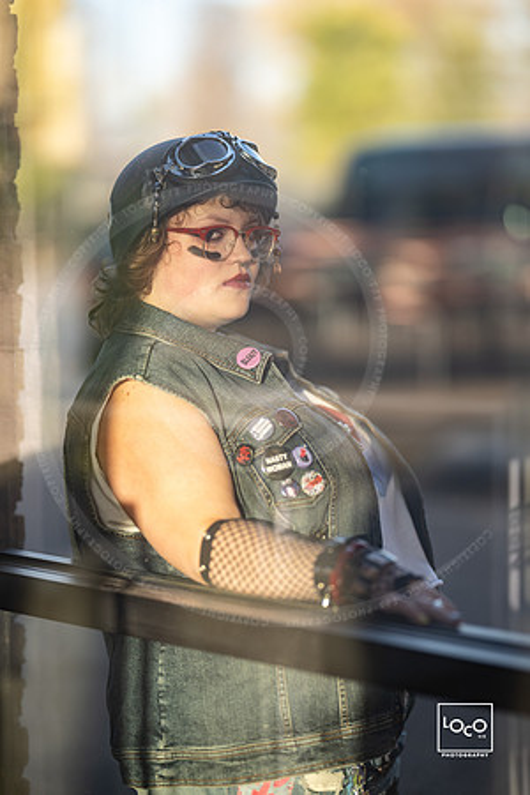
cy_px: 398
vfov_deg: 23.9
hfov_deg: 16.1
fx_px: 1877
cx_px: 265
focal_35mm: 85
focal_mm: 85
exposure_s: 1/1000
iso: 125
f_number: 1.2
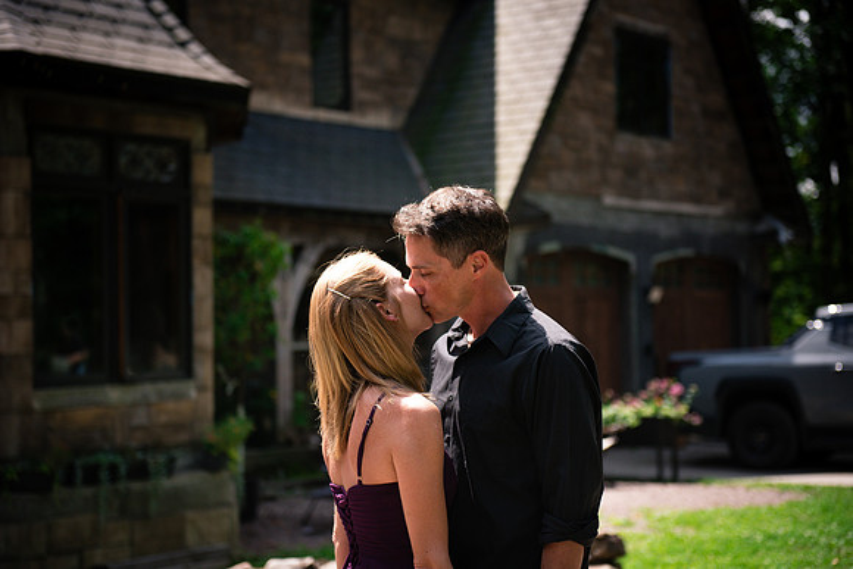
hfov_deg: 28.8
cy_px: 284
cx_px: 426
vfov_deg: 19.5
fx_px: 1659
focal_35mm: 70
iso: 500
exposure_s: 1/4000
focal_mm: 70
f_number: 2.8
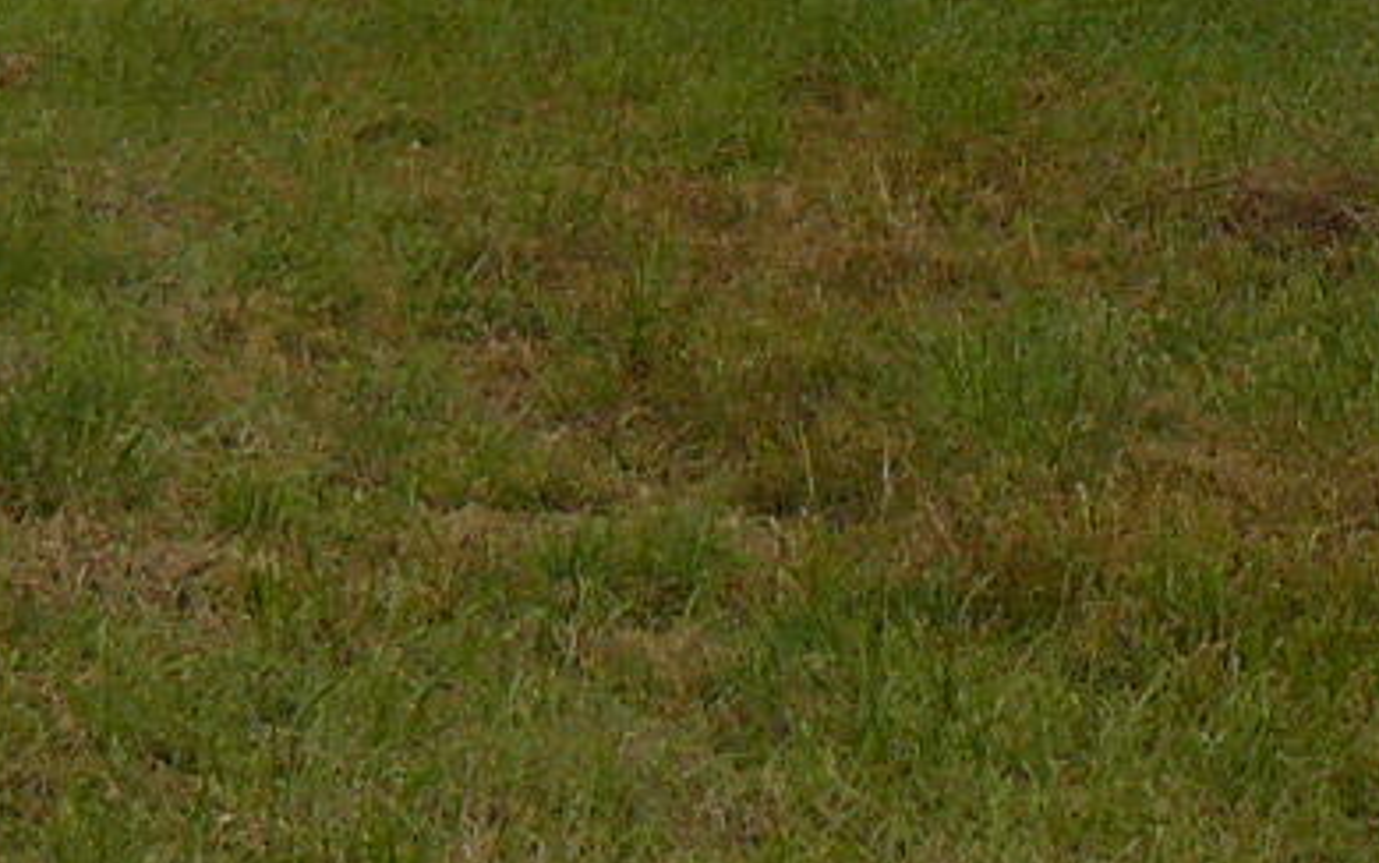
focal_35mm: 188
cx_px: 803
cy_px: -768
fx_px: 7067
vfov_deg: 6.8
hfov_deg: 11.1
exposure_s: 1/500
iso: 100
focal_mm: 6
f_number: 3.6
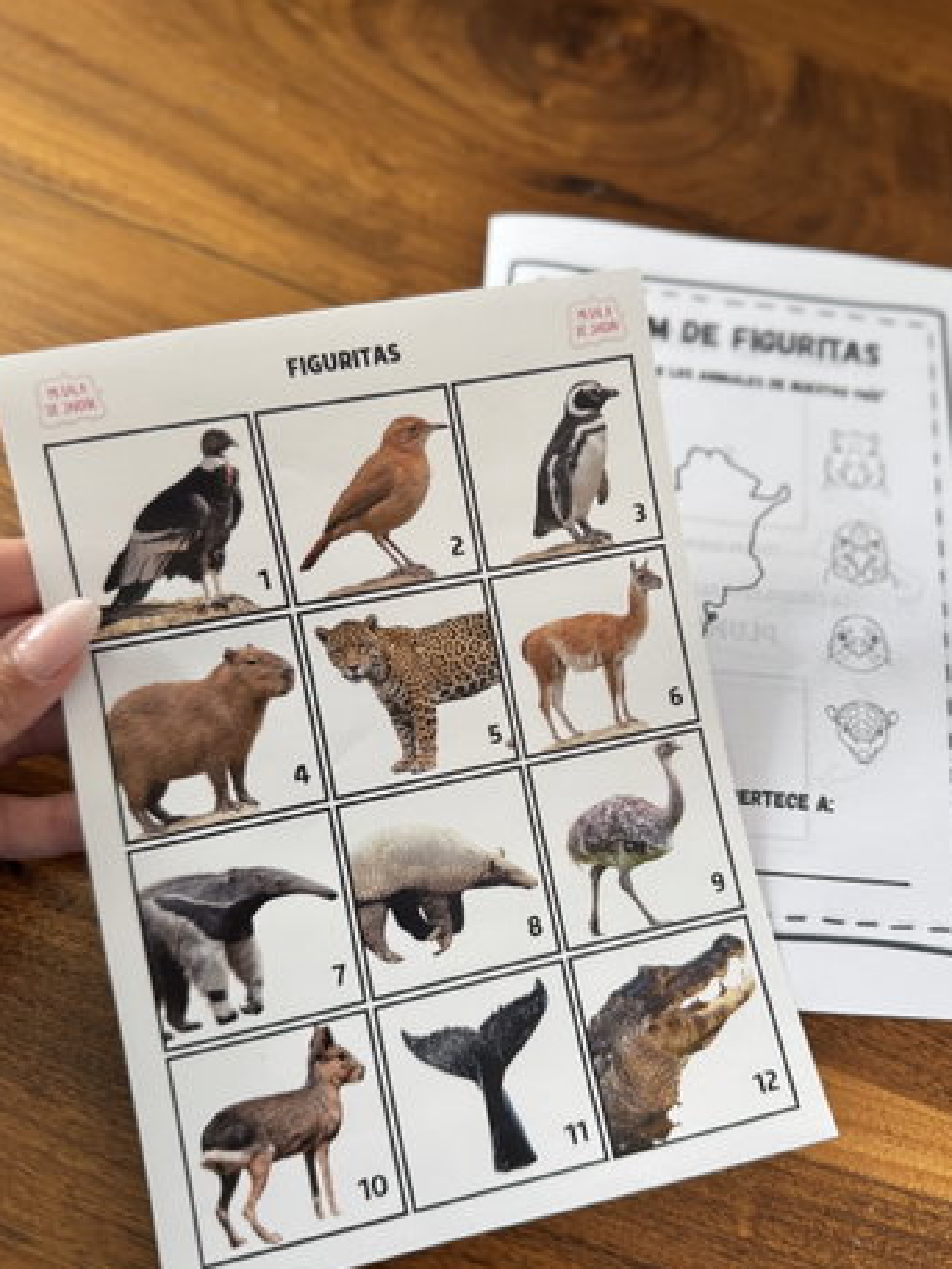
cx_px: 527
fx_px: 1026
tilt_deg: -72.1
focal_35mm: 28
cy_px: 671
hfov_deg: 49.7
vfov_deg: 63.4
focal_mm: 6.76
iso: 100
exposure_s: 1/121
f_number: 1.78
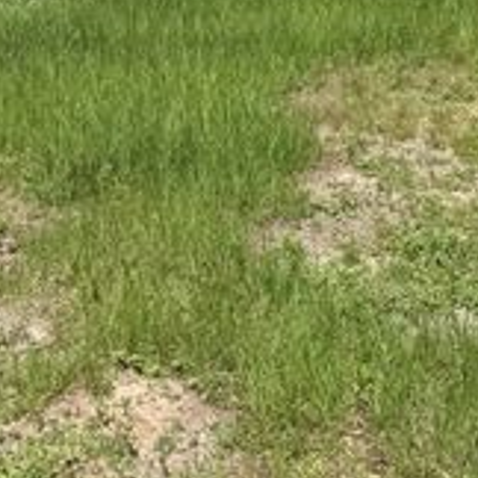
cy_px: -207
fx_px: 1312
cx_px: 357
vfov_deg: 18.6
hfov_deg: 20.5
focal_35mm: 84
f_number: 1.78
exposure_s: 1/6711
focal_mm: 6.76
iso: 80
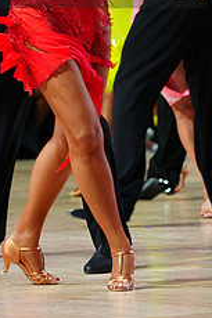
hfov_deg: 3.8
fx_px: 3193
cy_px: -37
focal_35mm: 361
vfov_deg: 5.7
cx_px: 16
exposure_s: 1/320
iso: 2500
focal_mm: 143
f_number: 4
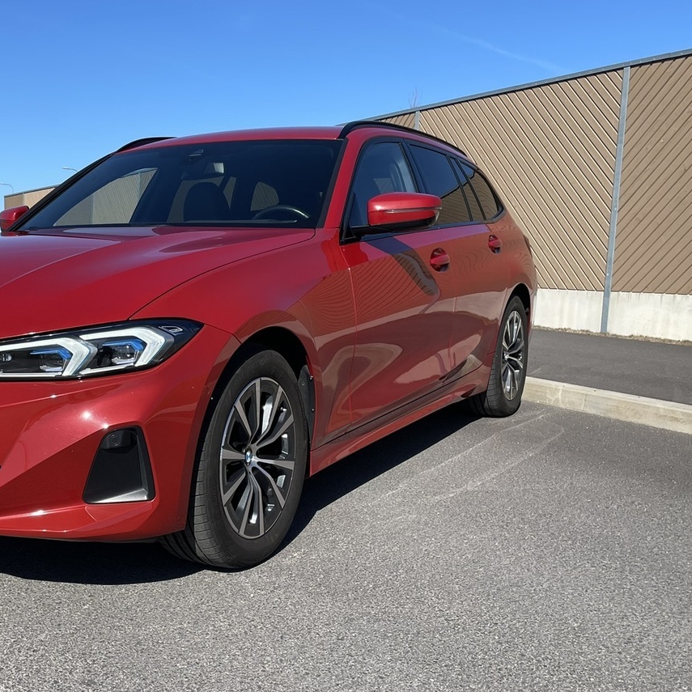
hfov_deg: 37.9
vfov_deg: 39.1
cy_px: 398
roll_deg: +0.4
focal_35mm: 43
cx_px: 153
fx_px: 973
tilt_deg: -7.3
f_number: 1.6
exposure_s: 1/3610
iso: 32
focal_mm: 4.2
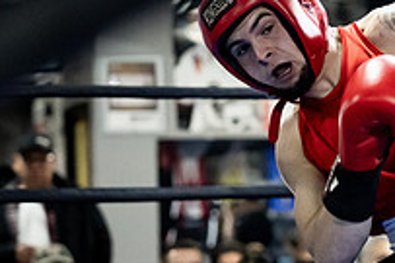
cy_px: 169
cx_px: 500
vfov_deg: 6.9
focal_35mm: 200
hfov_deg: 10.1
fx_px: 2193
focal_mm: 70
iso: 8000
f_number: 2.8
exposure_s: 1/1000
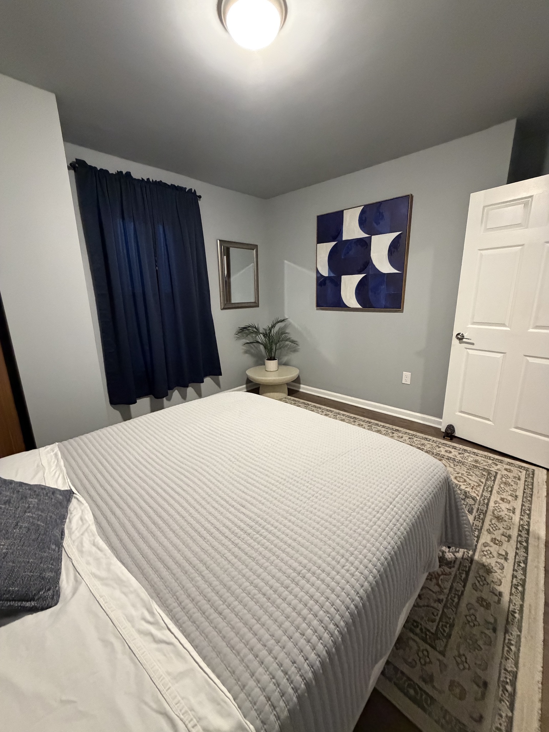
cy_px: 366
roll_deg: +0.9
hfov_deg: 85.7
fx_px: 296
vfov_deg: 102.1
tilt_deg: -13.4
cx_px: 274
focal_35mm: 14
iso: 800
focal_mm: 2.22
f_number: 2.2
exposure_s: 1/60
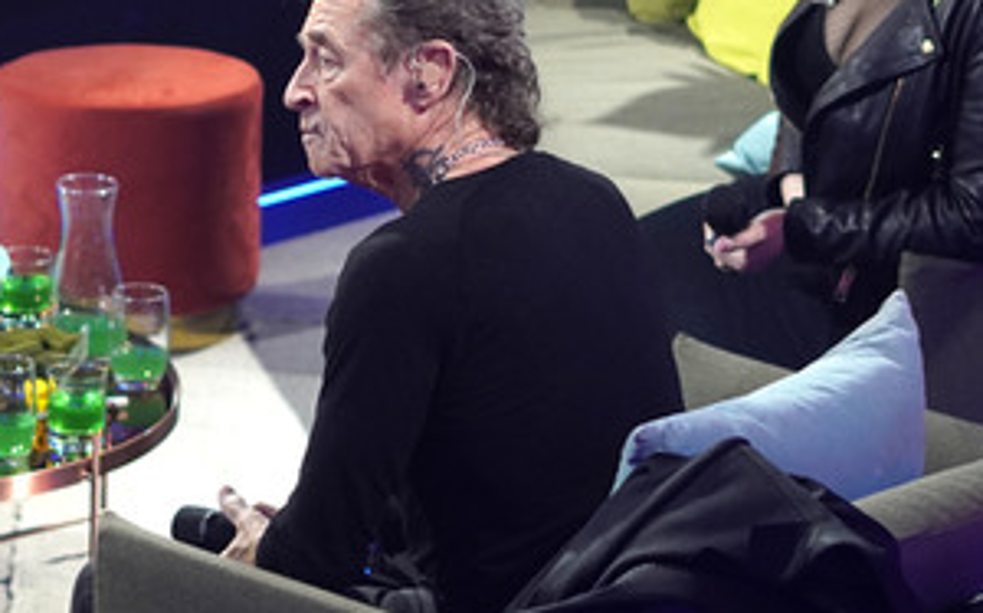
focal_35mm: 115
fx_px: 3079
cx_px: 510
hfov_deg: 18.1
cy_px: 148
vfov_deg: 11.3
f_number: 2.2
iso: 1000
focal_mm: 50
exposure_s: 1/200
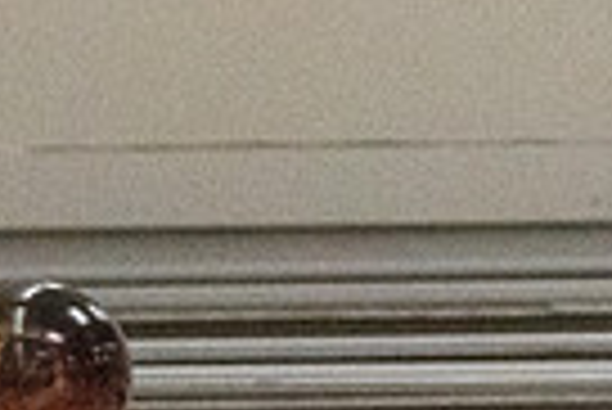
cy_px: 32
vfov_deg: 1.9
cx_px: 981
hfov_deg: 2.8
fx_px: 12593
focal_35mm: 740
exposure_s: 1/1250
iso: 10000
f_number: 4
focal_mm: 116
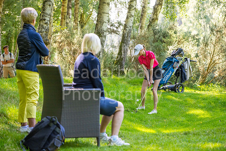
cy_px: 76
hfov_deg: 17.1
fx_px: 753
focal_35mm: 120
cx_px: 113
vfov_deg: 11.4
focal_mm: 120
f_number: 4
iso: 800
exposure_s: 1/800
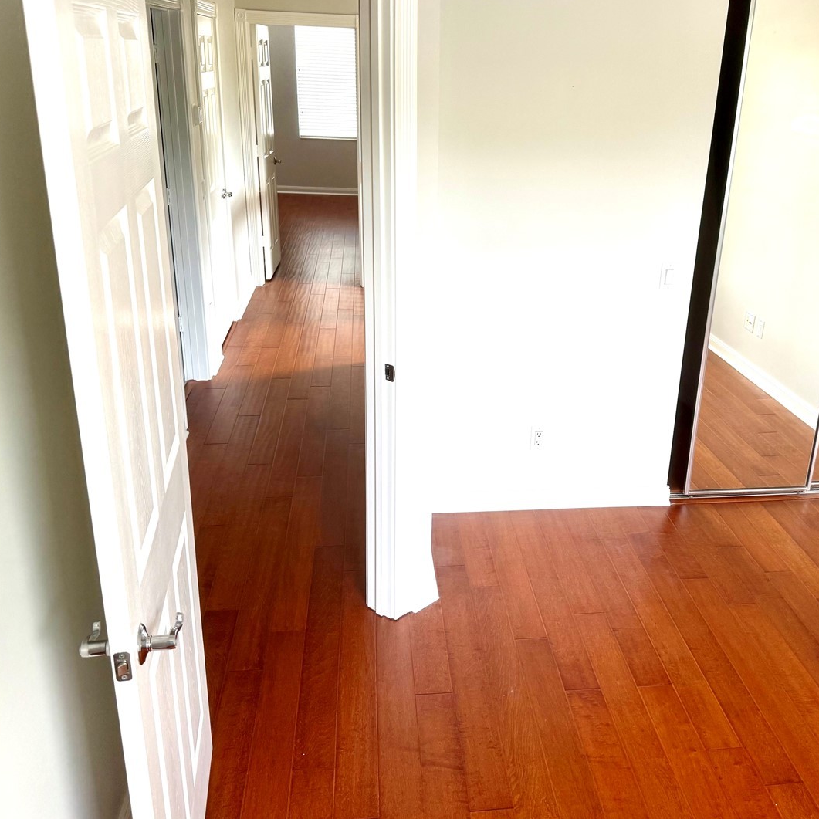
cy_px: 382
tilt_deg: -19.6
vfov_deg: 51.1
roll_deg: -4.0
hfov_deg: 50.6
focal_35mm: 32
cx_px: 507
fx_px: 857
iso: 125
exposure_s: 1/121
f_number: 1.78
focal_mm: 6.76
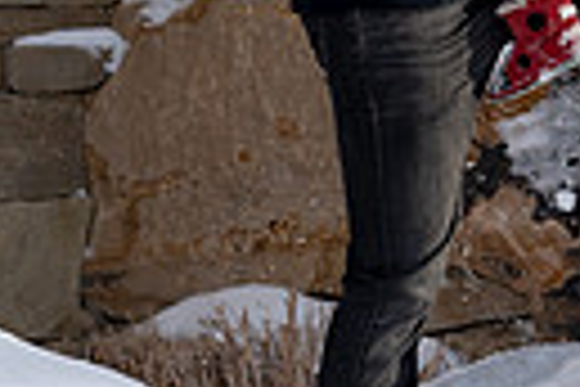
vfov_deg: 4.5
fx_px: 4865
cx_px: 980
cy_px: -185
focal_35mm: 302
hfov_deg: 6.7
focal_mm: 42
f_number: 6.3
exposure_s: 1/640
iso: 160
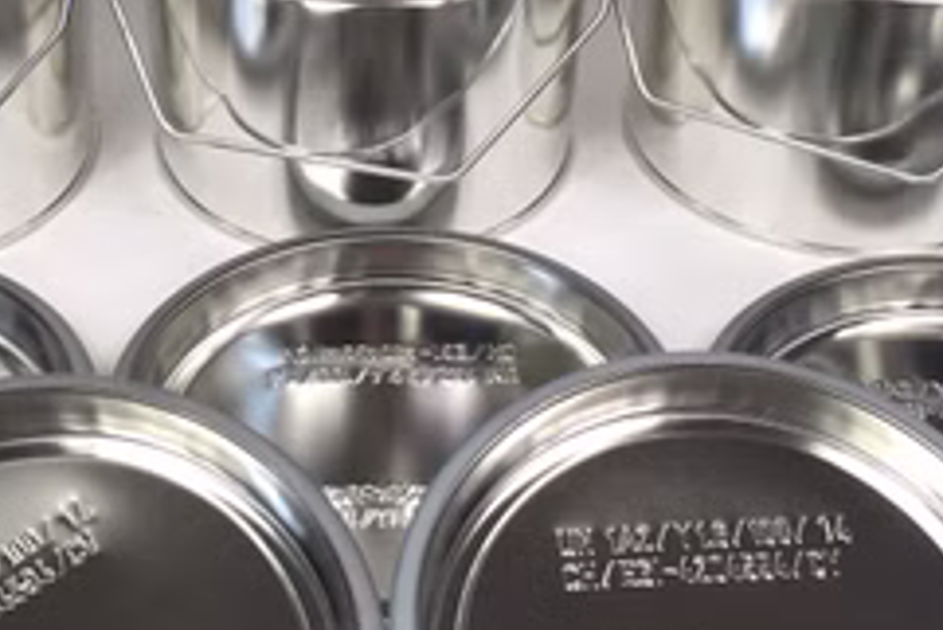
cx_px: 340
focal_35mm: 80
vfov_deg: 16.8
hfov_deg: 25.3
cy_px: 59
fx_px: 2097
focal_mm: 4.15
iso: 25
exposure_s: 1/50
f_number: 2.2
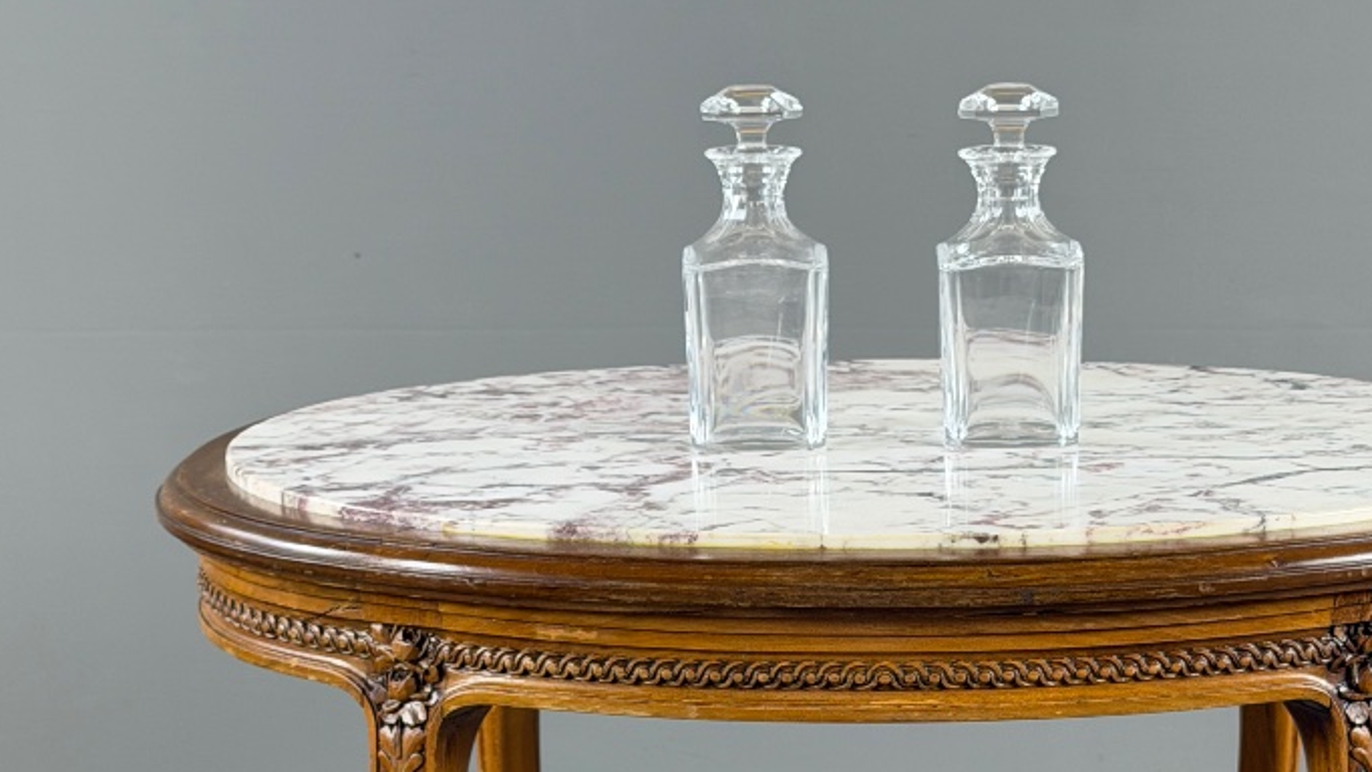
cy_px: 700
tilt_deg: -16.0
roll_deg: +0.1
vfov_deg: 13.1
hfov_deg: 23.1
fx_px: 3348
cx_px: 875
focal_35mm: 92
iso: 100
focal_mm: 6.76
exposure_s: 1/50
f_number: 1.78
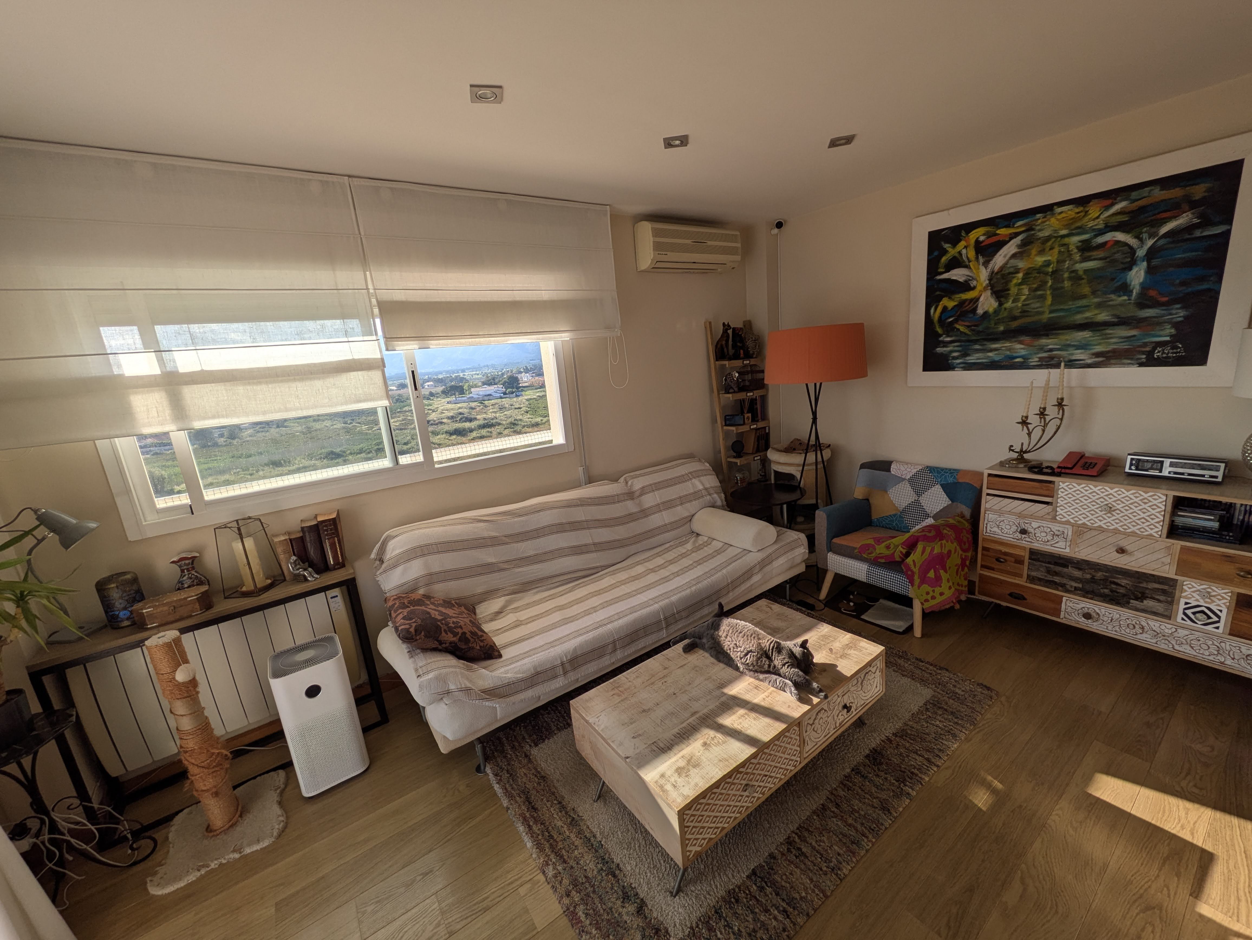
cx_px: 626
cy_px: 470
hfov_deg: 102.0
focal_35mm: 14
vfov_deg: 85.7
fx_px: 507
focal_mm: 1.83
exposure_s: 1/953
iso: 46
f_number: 2.2
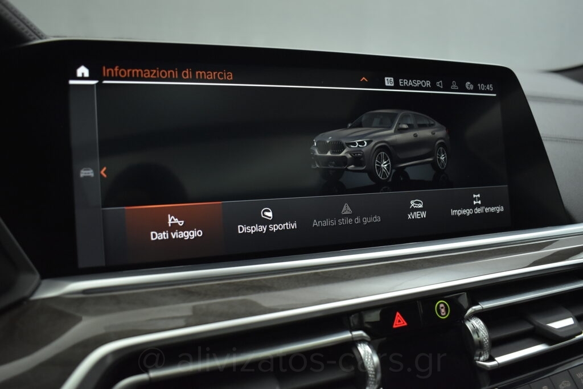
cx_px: 292
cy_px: 194
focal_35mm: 32
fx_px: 510
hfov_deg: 59.5
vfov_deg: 41.8
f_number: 3.8
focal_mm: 21
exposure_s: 1/100
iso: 1600
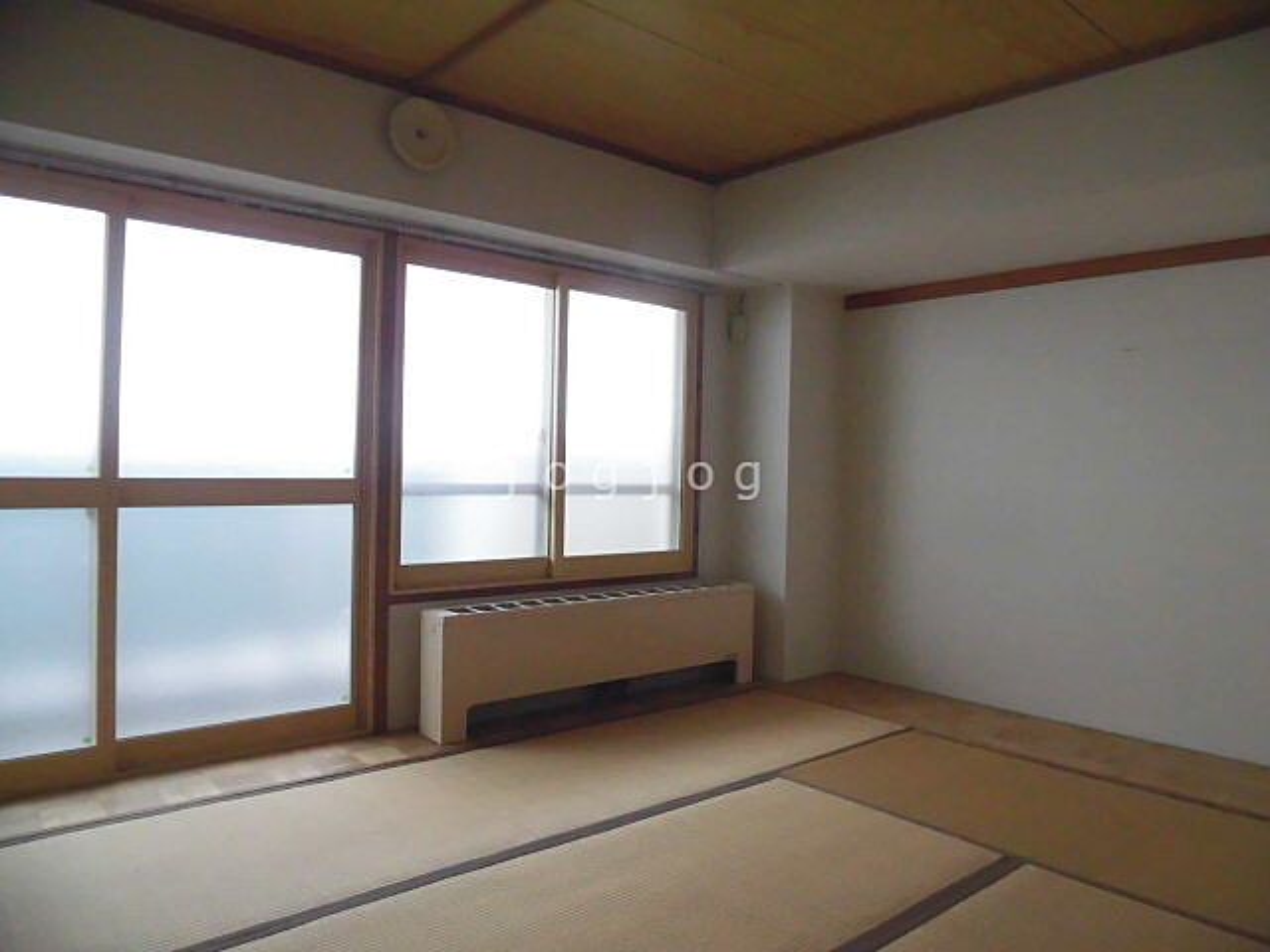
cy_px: 476
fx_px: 881
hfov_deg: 71.6
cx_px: 635
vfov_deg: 56.8
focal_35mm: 24
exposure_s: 1/250
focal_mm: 4.3
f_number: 3.1
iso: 800
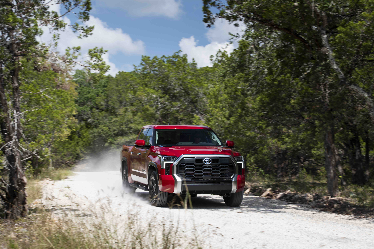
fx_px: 727
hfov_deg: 28.8
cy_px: 124
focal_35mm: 70
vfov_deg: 19.5
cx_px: 187
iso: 31
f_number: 9
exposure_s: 1/80
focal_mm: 70
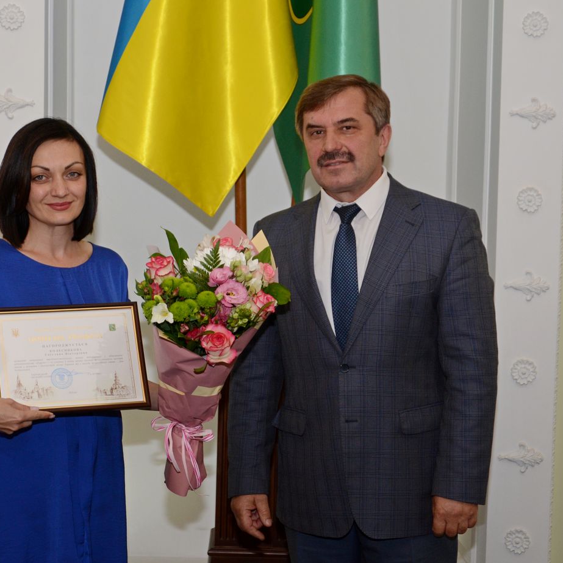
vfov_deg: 21.4
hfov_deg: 21.4
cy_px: 282
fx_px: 1490
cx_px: 217
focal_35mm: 81
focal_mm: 42
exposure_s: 1/250
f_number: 4.8
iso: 800
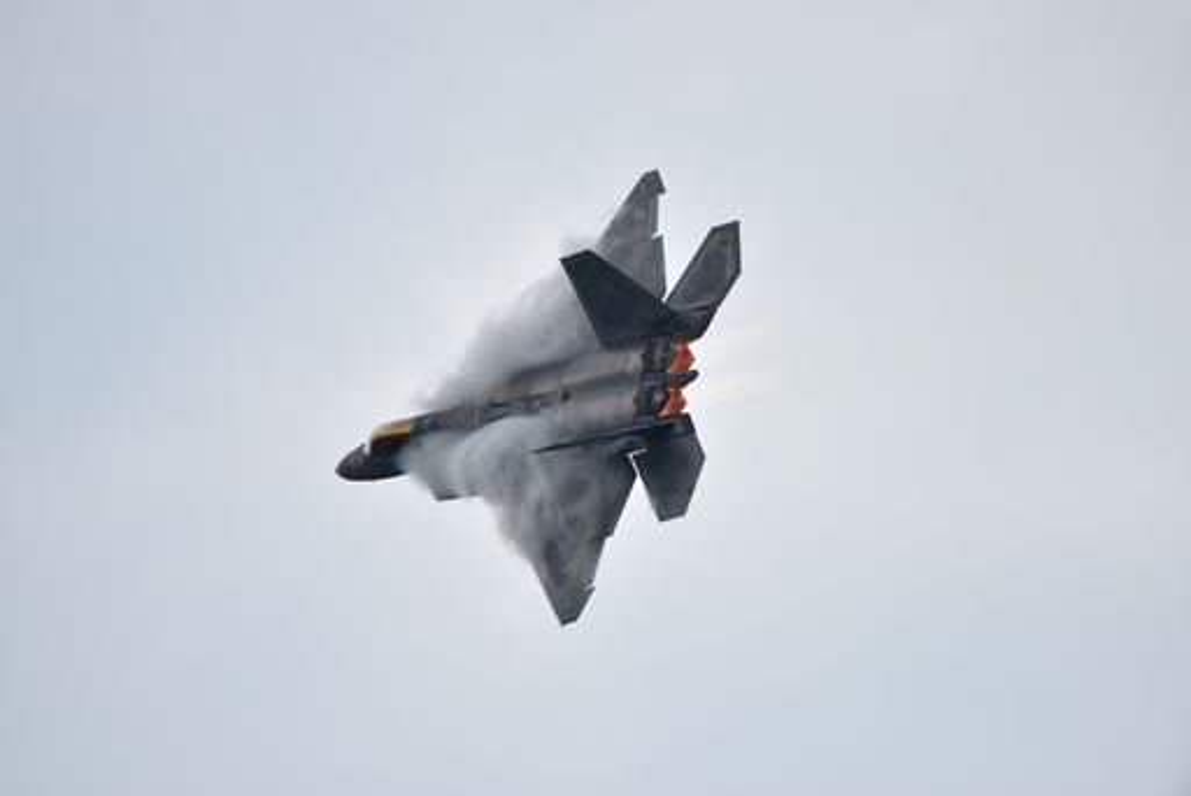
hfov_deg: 3.4
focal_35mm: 600
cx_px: 596
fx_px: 19860
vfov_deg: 2.3
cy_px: 398
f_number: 6.3
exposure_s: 1/1600
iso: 1100
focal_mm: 600
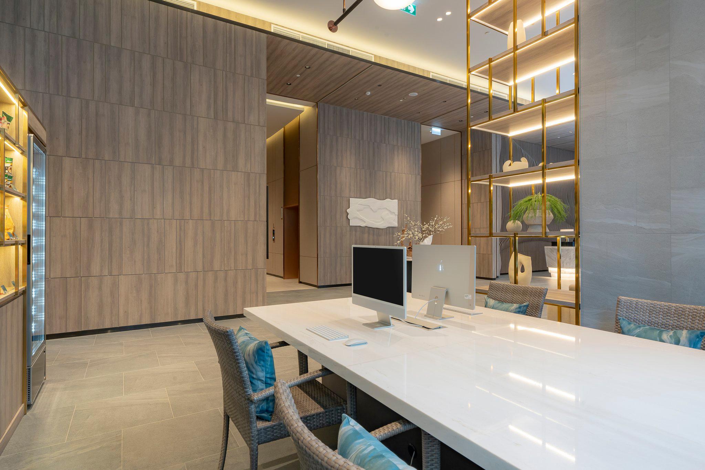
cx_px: 352
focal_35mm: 16
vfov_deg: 73.7
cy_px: 235
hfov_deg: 96.7
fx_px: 313
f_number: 13
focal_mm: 16
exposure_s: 1/2.5
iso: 250
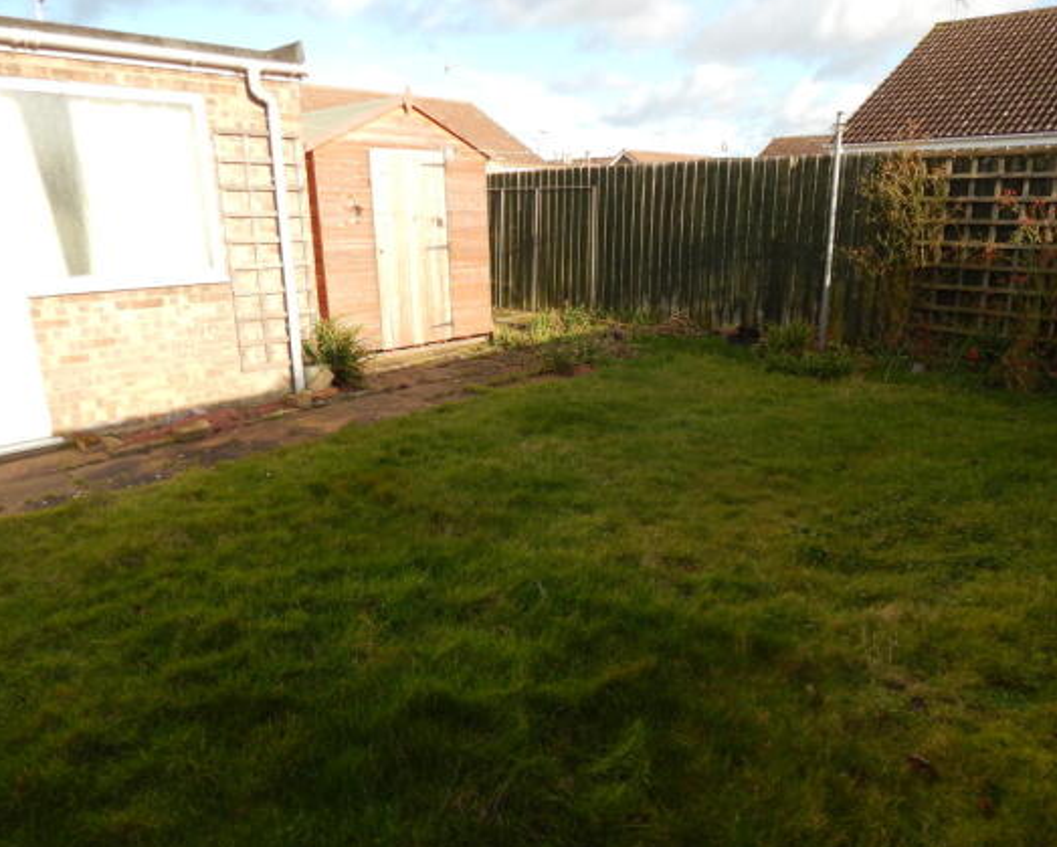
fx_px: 783
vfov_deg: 56.8
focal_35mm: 25
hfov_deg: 68.0
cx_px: 549
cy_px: 426
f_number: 3
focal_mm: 4
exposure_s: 1/500
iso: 125
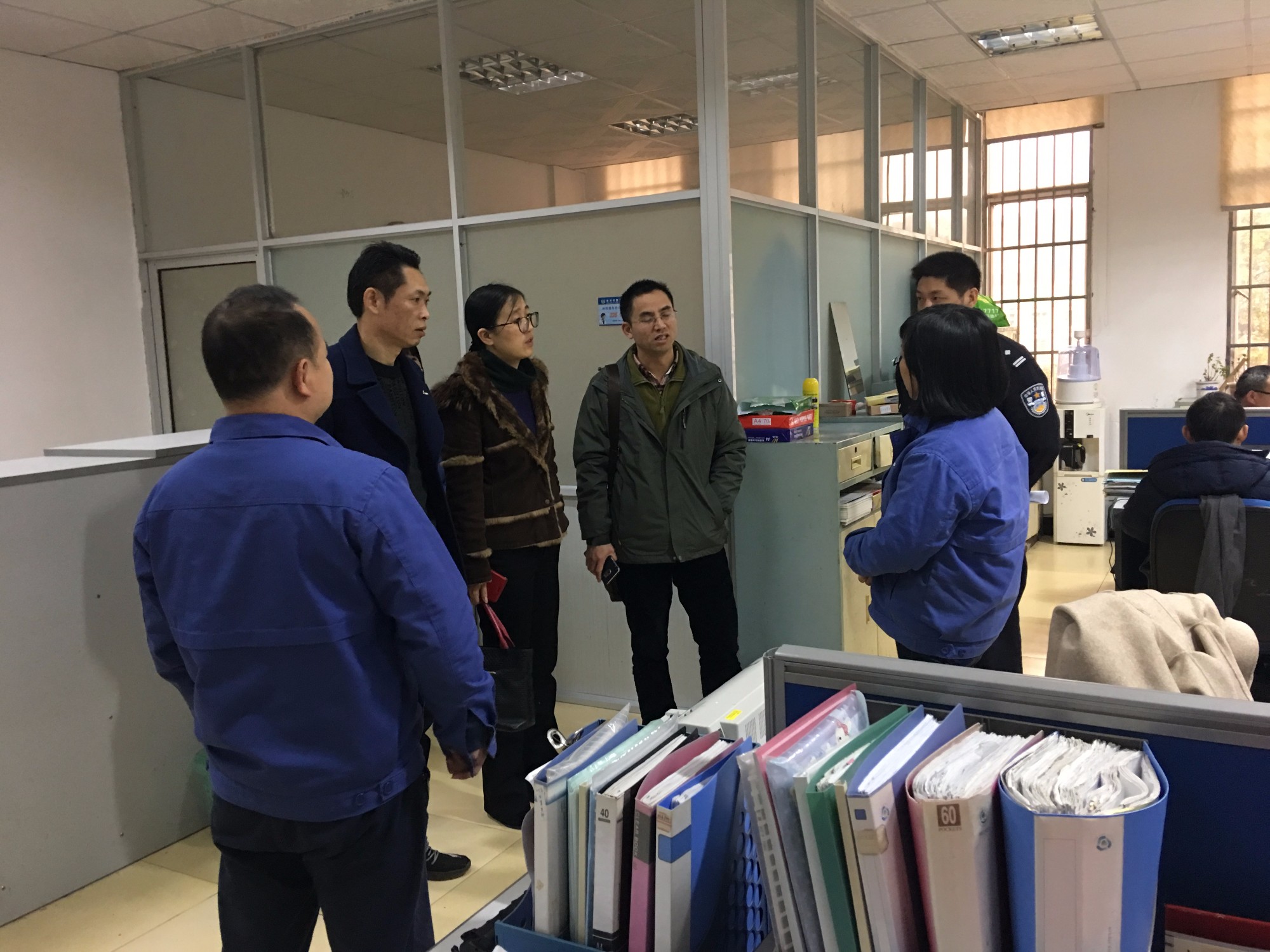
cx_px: 635
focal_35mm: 29
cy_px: 476
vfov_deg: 48.2
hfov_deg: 61.7
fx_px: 1064
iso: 100
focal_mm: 4.15
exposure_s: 1/10
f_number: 2.2
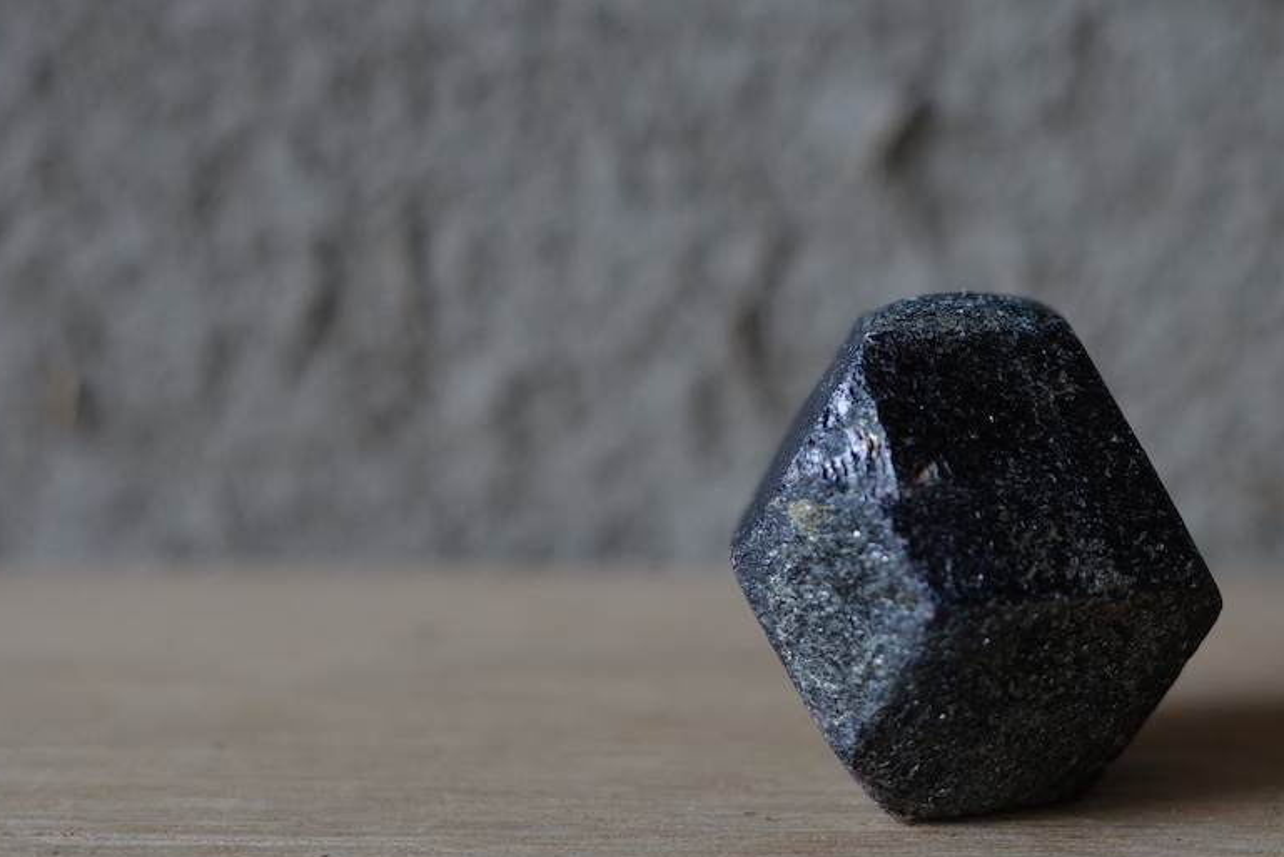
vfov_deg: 17.5
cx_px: 965
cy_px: 378
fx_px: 2782
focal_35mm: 78
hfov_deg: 25.7
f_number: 2.8
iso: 200
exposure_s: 1/100
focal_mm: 26
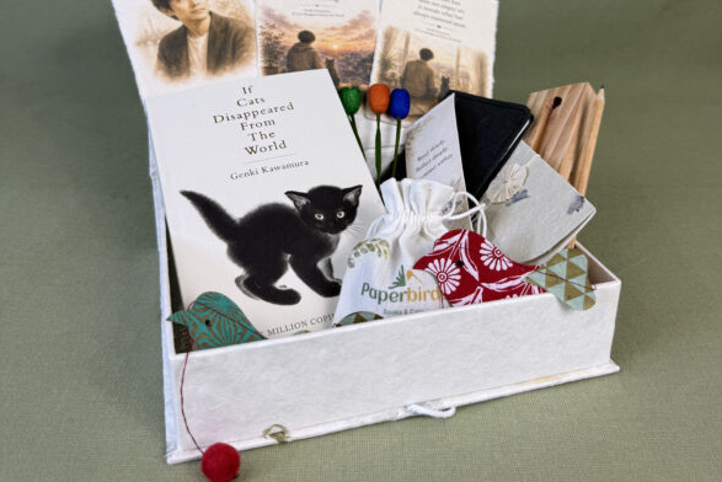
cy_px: 97
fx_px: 682
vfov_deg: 37.5
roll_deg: -1.1
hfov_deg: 55.8
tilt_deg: -17.6
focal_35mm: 34
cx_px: 368
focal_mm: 6.76
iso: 64
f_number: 1.78
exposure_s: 1/121
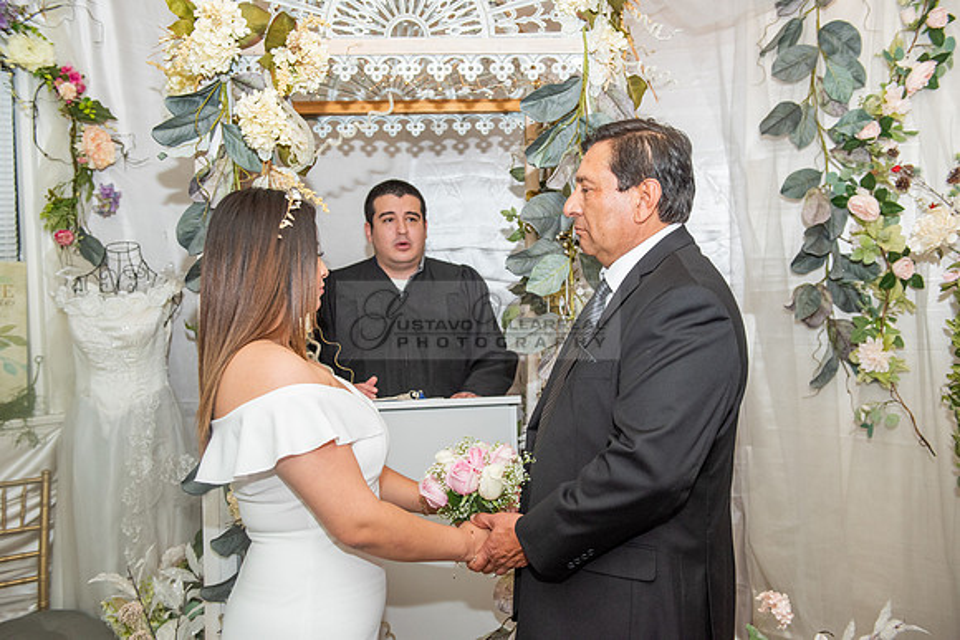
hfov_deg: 55.8
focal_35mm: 34
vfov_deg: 38.9
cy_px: 320
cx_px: 480
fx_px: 907
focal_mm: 34
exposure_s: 1/125
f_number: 4.5
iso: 1600
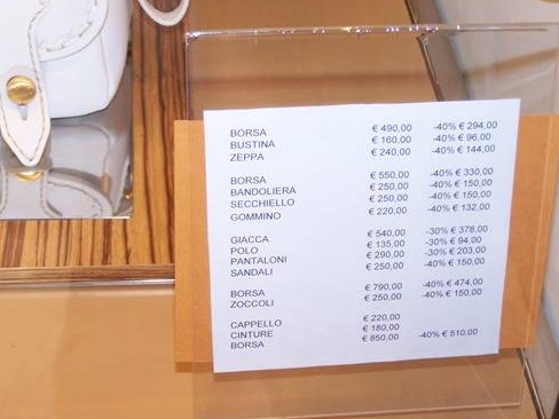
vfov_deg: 18.0
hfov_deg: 23.8
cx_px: 286
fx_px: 1324
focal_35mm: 82
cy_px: 199
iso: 80
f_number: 3.2
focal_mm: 12.4
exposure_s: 1/90
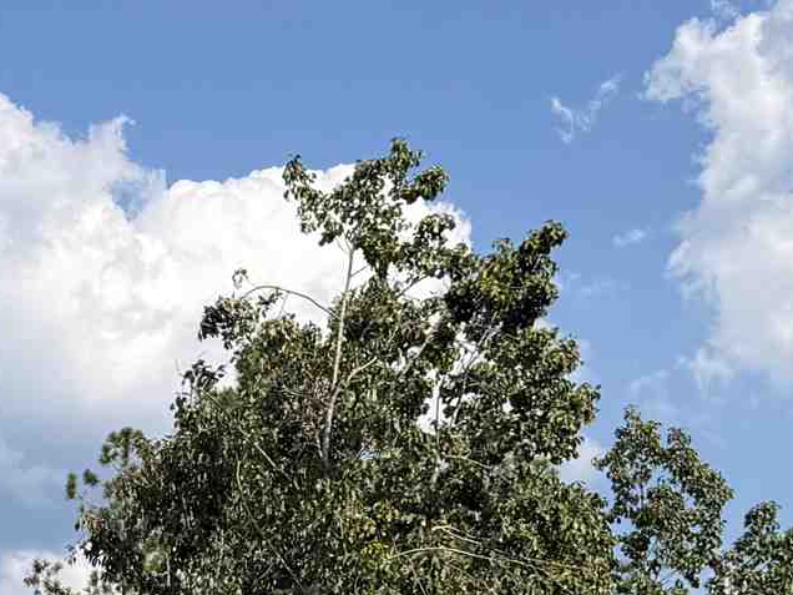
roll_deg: -0.9
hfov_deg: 16.1
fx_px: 2657
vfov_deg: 12.3
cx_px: -217
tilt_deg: +5.9
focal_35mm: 116
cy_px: 818
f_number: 1.78
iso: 80
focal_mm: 6.76
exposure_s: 1/4975
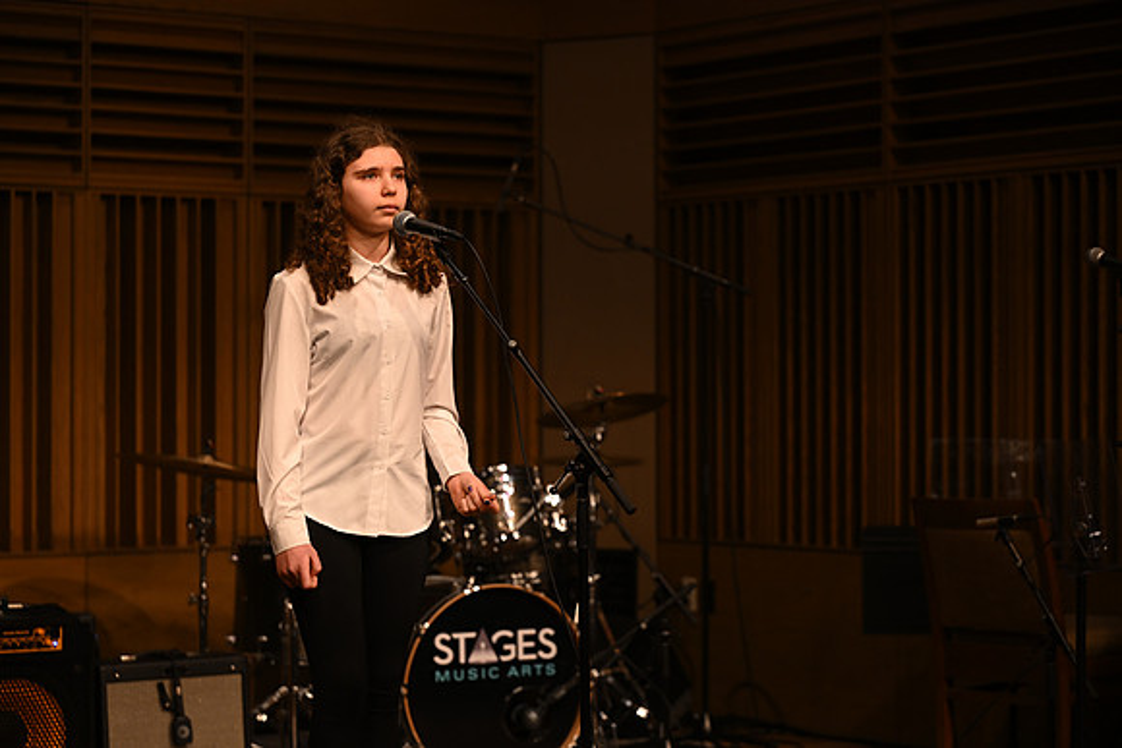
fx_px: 2837
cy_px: 374
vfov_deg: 15.0
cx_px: 561
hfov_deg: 22.4
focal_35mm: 91
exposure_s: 1/400
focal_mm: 91
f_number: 2.8
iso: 800
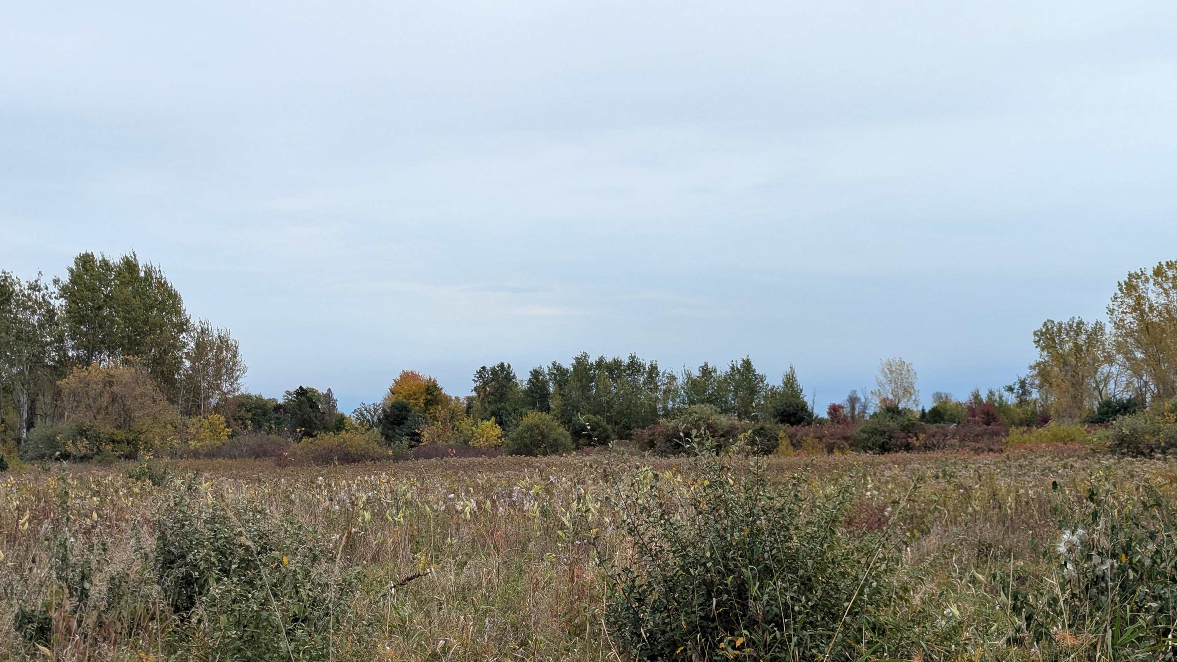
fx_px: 1654
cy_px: 408
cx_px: 585
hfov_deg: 39.2
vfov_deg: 22.6
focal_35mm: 53
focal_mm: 6.81
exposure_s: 1/703
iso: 53
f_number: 1.85
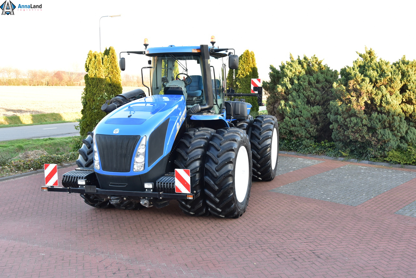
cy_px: 139
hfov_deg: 48.4
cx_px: 208
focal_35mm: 40
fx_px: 462
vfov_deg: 33.4
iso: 1250
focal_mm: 40
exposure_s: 1/200
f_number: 6.3
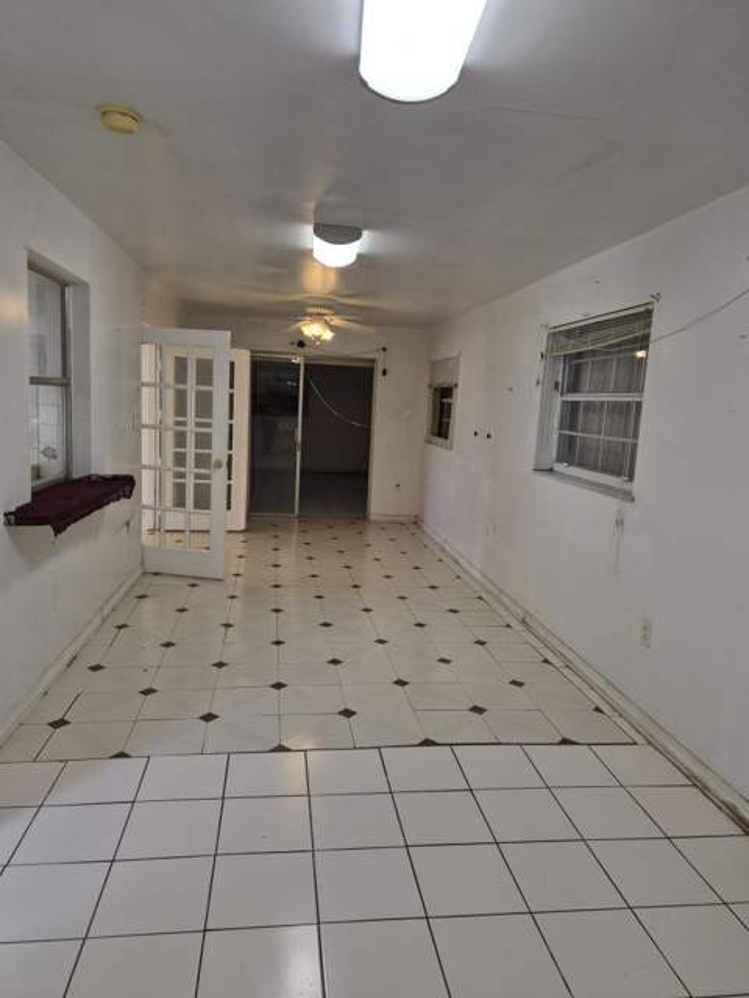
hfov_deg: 58.9
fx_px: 664
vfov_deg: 73.9
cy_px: 499
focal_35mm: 23
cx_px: 374
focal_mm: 5.4
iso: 50
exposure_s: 1/120
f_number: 1.8
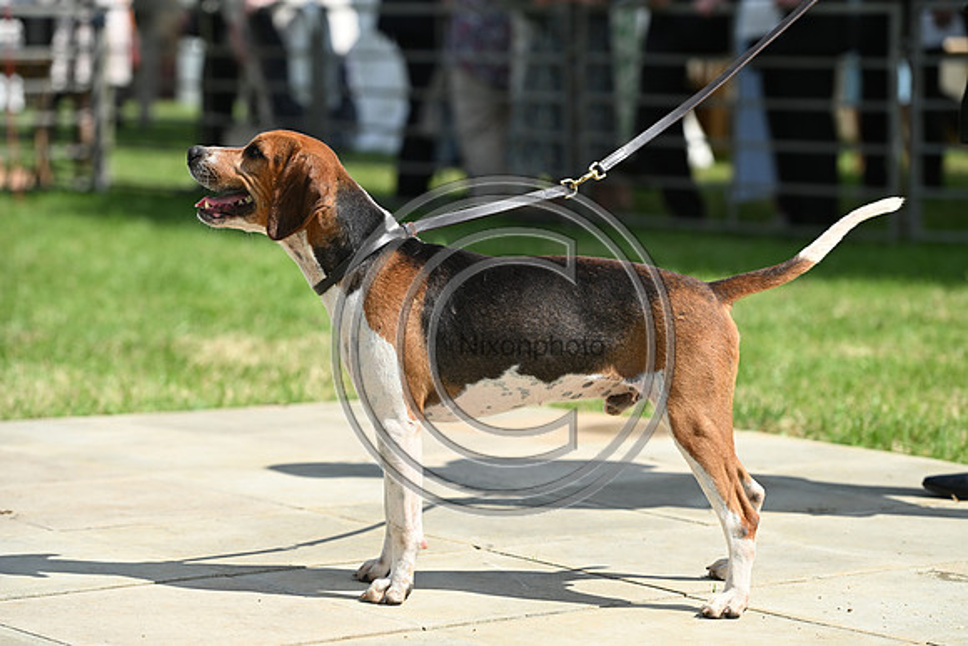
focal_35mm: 135
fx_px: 3631
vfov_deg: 10.2
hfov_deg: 15.2
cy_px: 323
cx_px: 484
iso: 200
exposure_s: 1/1250
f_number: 4.5
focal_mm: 135
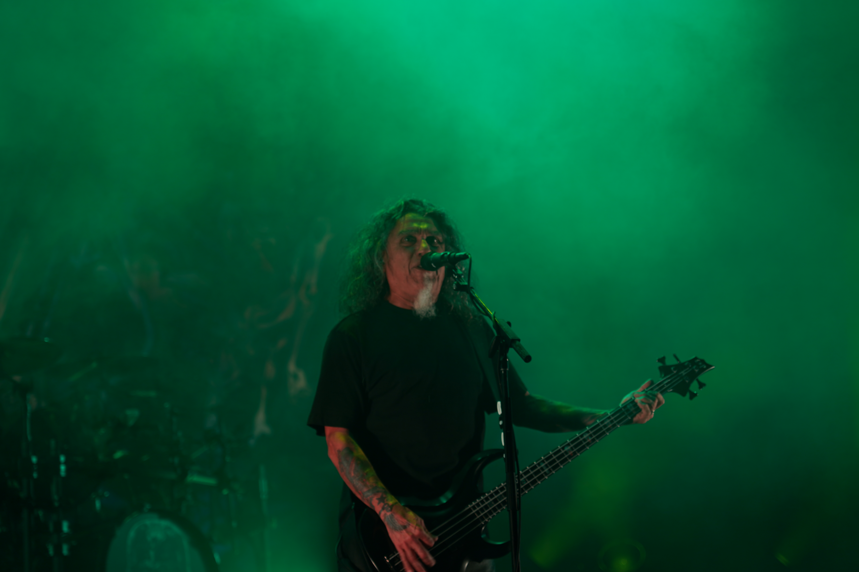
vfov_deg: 13.0
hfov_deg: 19.5
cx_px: 430
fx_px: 2505
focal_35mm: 105
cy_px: 286
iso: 125
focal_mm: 105
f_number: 4
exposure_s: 1/125
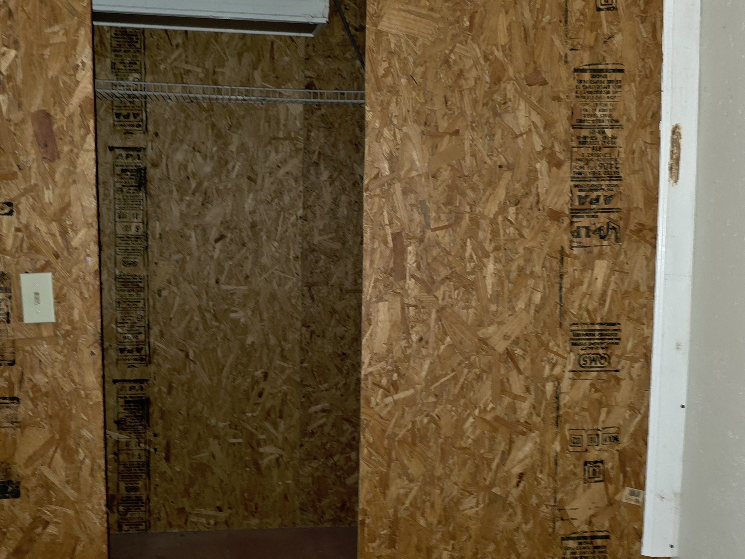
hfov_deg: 51.1
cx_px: 310
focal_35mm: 36
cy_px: 300
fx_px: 775
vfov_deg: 39.6
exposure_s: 1/12
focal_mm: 6.3
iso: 200
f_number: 1.7
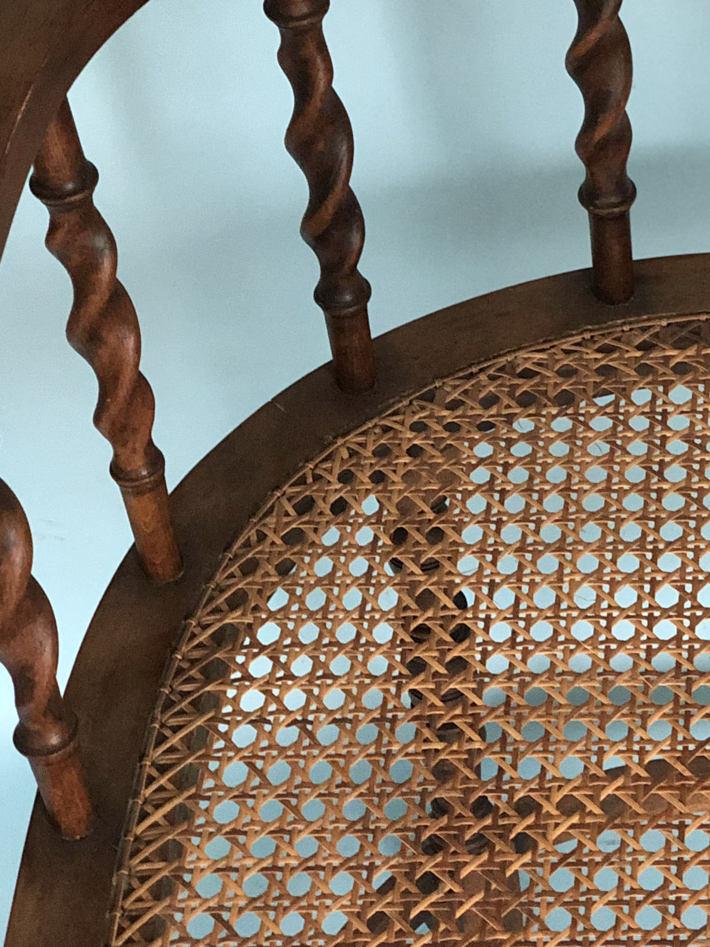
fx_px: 3118
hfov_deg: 12.8
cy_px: 268
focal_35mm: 114
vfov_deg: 17.2
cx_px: 739
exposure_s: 1/15
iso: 160
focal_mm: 6
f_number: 2.4
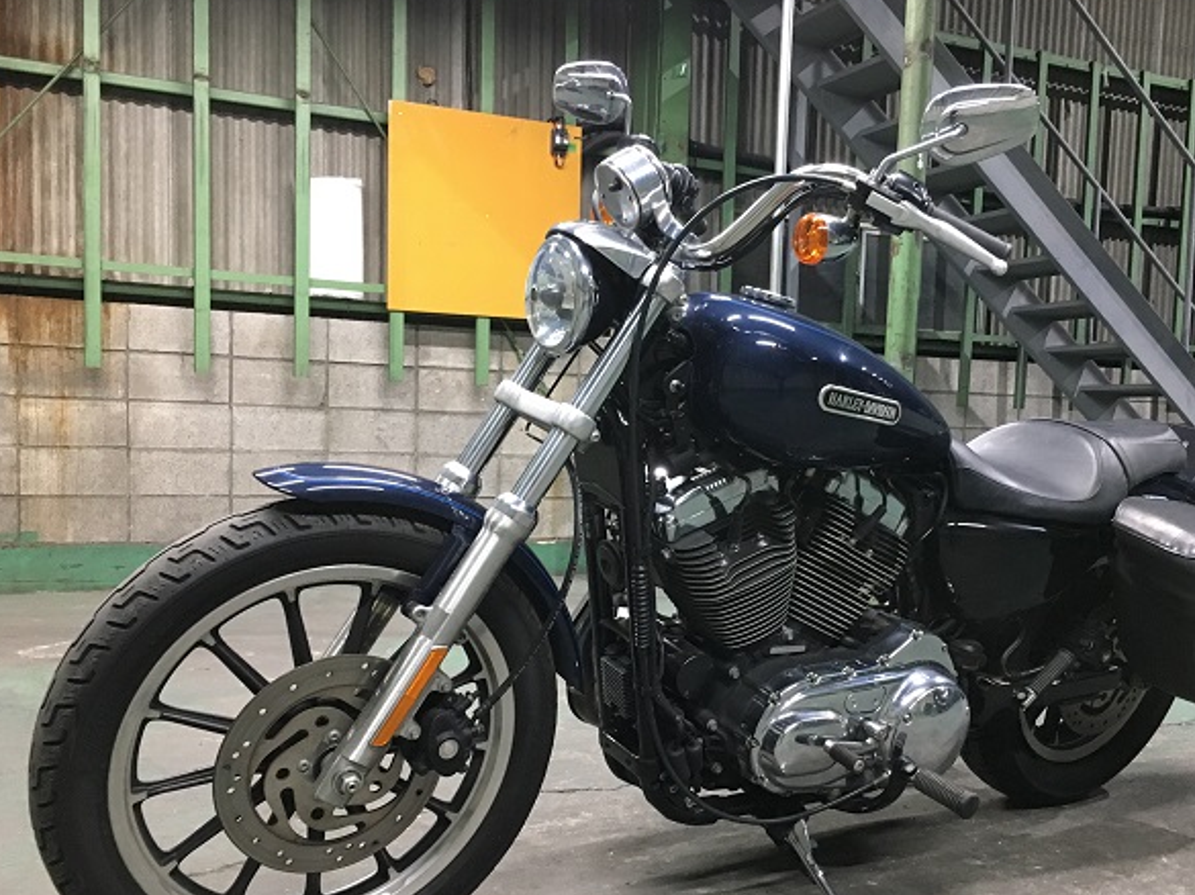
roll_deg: -3.3
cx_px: 674
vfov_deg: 40.6
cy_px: 510
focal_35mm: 35
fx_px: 1208
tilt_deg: -4.5
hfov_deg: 52.5
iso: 200
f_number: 2.2
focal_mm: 4.15
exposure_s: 1/20
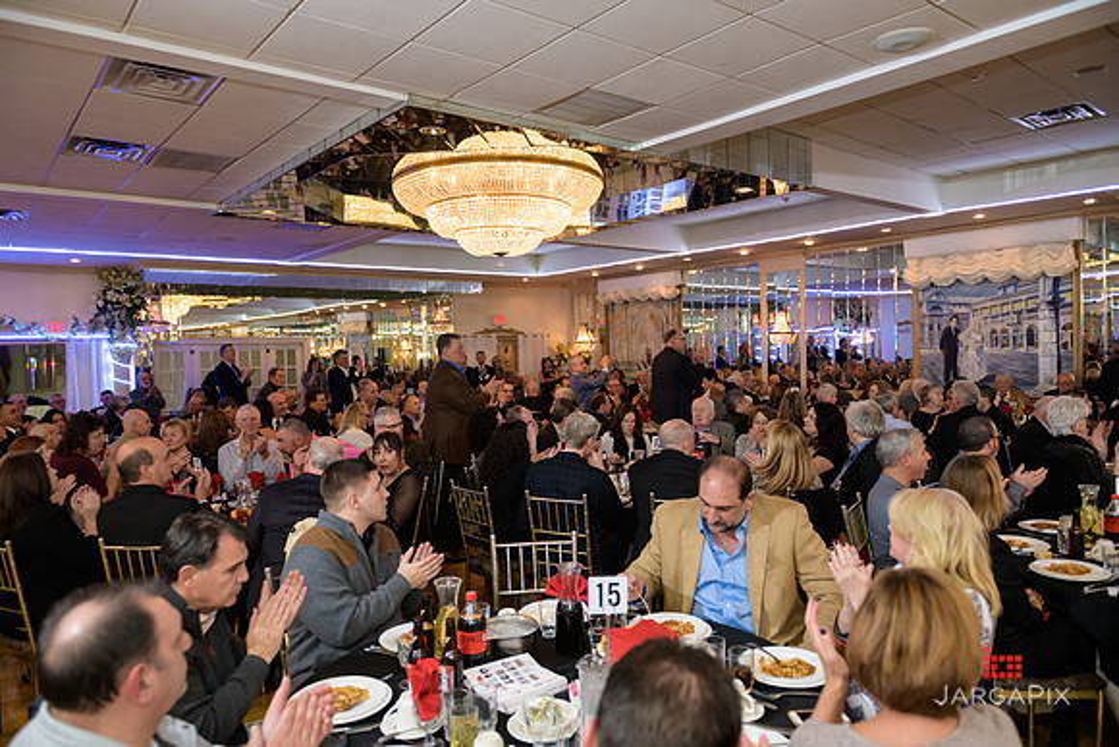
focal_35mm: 24
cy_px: 374
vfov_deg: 53.2
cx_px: 560
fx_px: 746
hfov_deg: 73.7
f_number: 3.2
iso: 1000
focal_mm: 24
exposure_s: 1/125
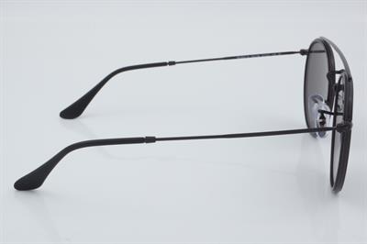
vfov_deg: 18.2
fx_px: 764
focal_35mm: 75
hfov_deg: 27.0
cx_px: 184
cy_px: 122
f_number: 32
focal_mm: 50
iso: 100
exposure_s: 1/4
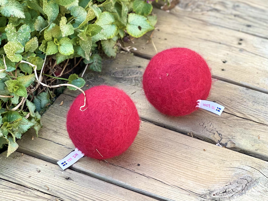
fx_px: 495
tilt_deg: -35.7
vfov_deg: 22.9
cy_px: 100
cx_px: 134
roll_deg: -0.4
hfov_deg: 30.3
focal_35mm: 64
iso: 25
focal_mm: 7.5
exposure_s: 1/121
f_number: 2.2
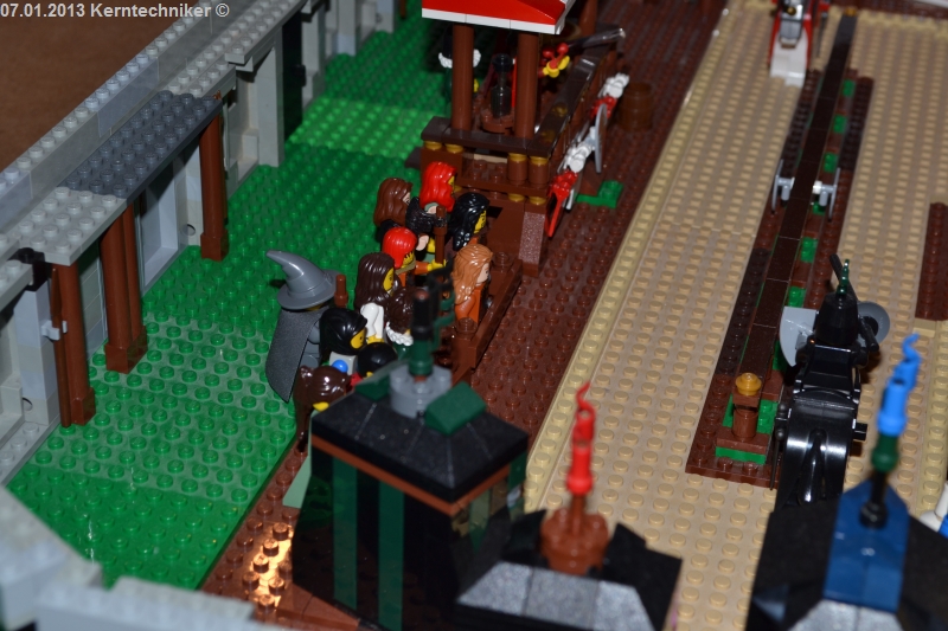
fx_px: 1777
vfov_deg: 20.2
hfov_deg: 29.9
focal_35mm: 68
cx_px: 474
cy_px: 316
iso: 100
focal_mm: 45
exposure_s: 1/60
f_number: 8
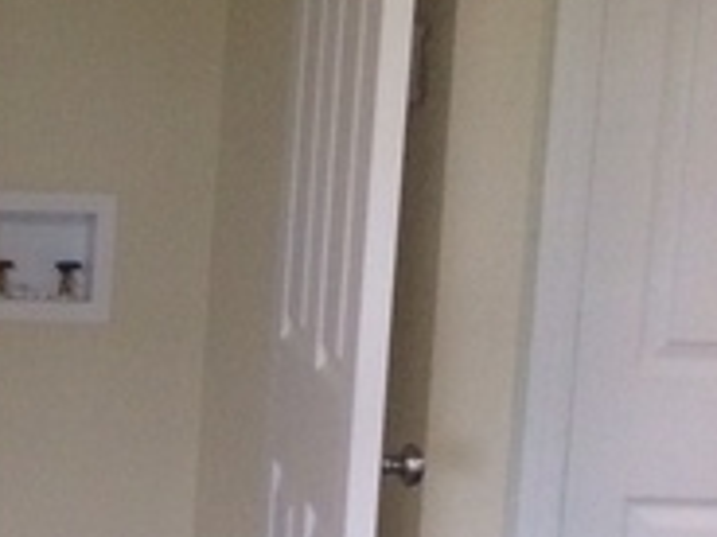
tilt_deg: -6.8
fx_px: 2092
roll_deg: -1.1
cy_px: 377
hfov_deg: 17.1
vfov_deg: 14.6
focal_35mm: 101
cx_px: -433
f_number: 2.2
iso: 160
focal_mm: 4.15
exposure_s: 1/30
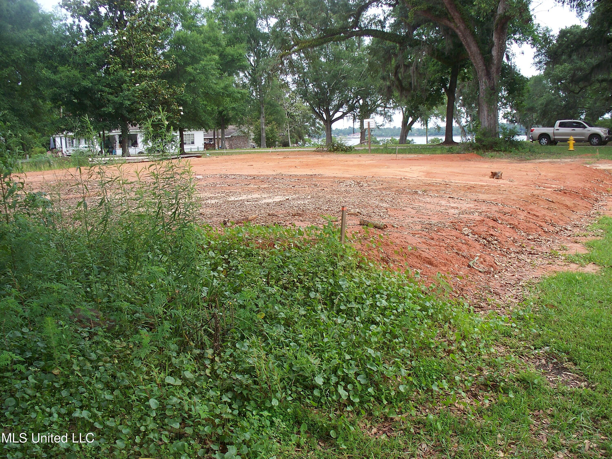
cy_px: 230
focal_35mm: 36
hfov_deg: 51.4
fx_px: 636
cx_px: 306
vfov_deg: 39.7
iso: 80
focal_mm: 7.54
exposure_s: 1/200
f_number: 2.8
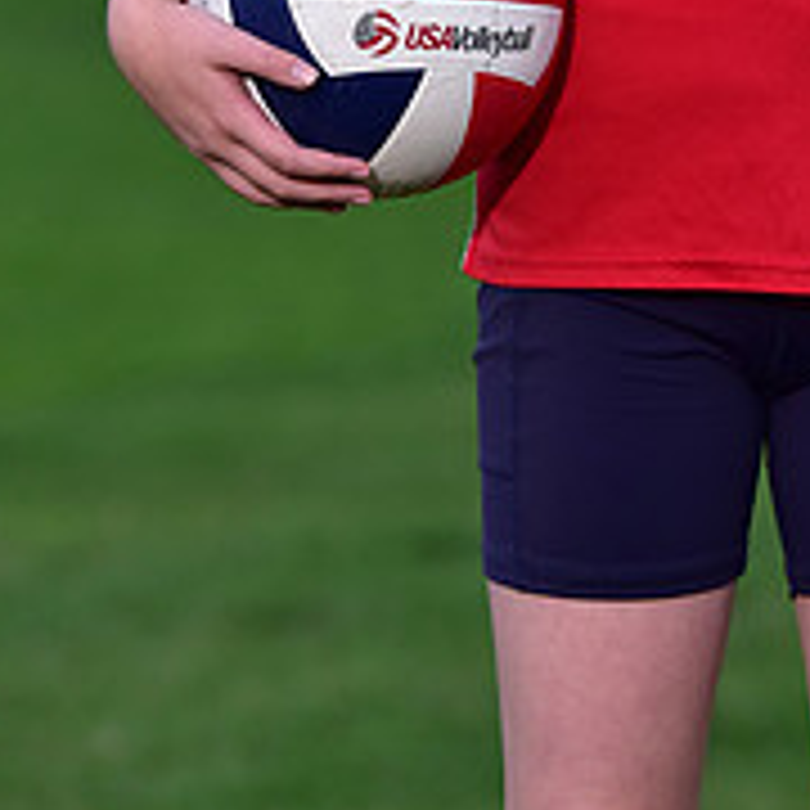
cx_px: 772
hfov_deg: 4.3
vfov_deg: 4.3
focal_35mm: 410
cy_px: -351
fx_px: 10854
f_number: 4.5
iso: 640
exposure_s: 1/200
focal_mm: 150
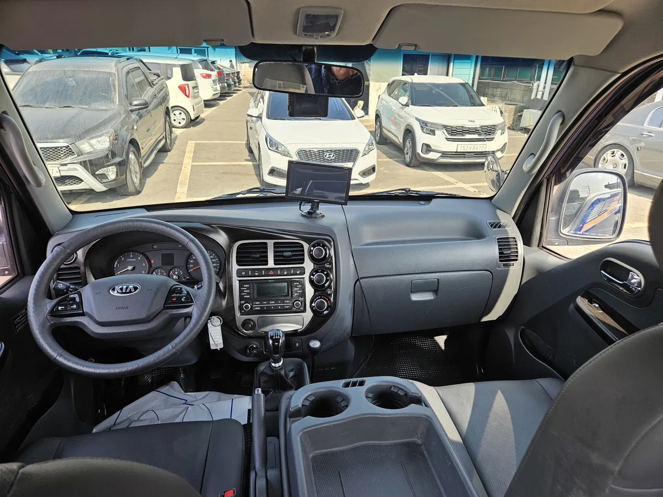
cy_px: 248
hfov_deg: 73.9
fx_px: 441
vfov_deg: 58.9
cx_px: 332
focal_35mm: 23
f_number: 1.8
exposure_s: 1/120
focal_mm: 5.4
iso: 32
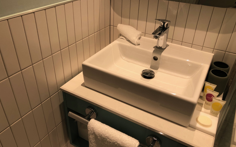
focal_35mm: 30
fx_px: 193
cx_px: 117
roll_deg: -1.1
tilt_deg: -32.2
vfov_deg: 41.8
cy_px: 72
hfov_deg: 62.9
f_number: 1.8
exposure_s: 1/40
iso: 25
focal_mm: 4
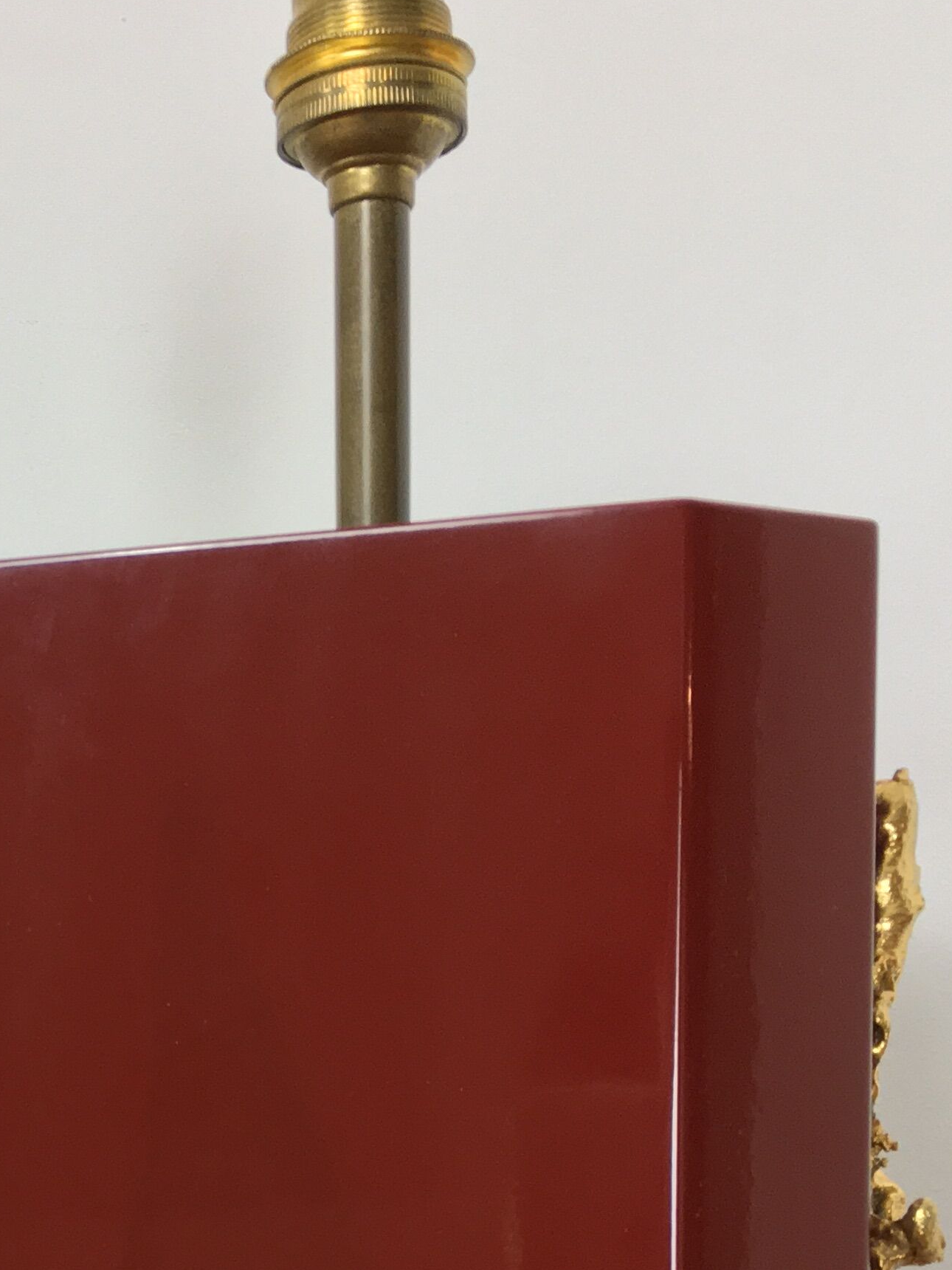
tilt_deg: -4.2
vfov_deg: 26.5
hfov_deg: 20.7
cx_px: -72
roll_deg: +1.9
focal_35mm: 68
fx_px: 2493
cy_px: 1373
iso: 64
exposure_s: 1/33
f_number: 2.2
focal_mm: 4.15
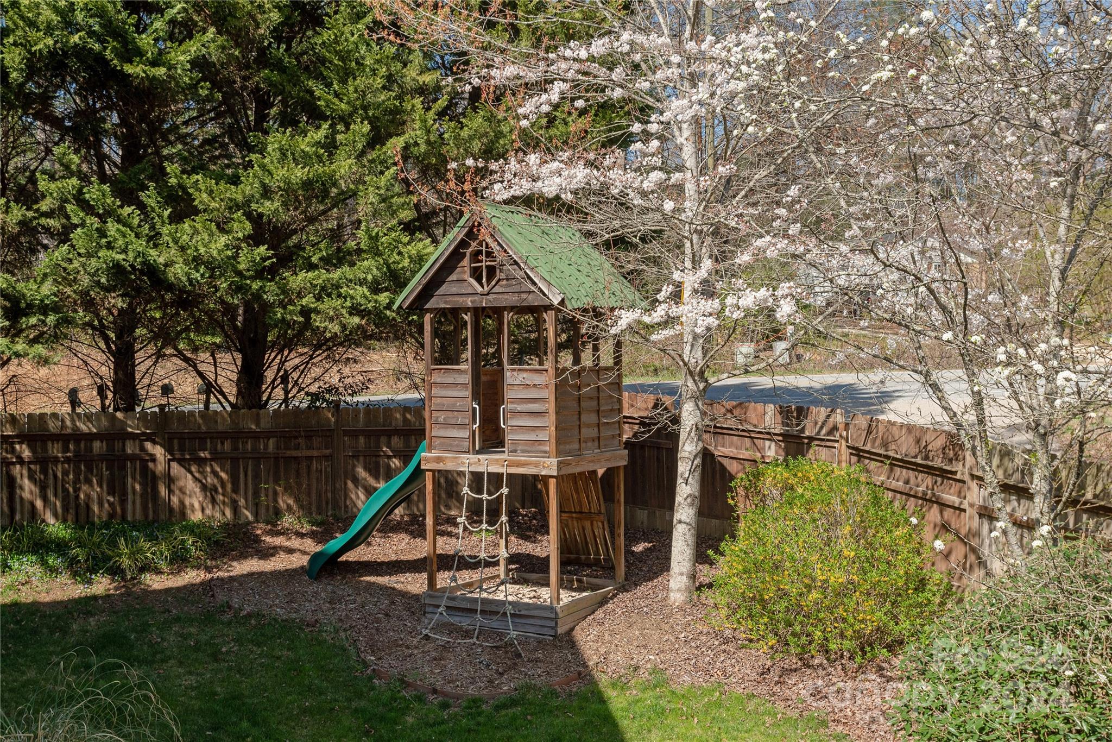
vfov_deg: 37.9
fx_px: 1081
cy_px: 371
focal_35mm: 35
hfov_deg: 54.4
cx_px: 556
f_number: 7.1
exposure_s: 1/1000
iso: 320
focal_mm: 35
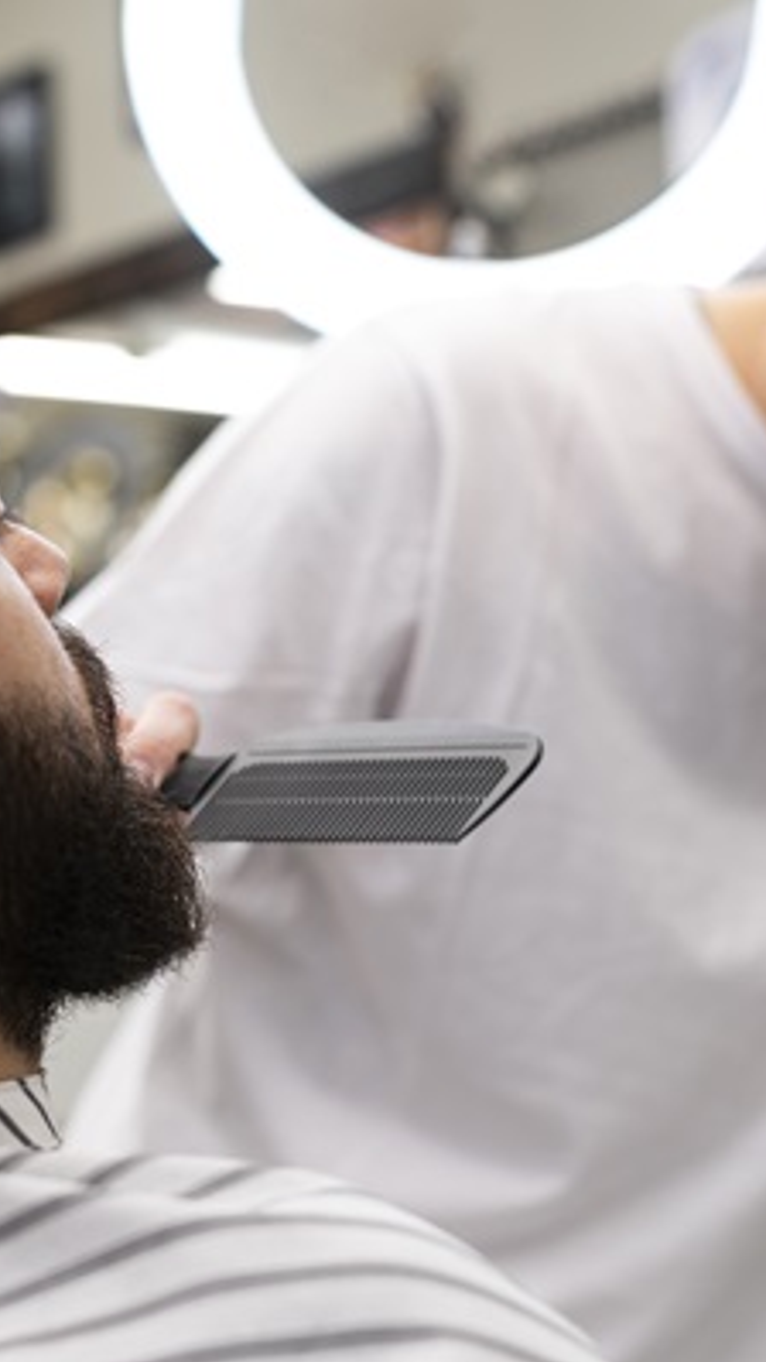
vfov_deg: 26.8
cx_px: 260
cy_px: 681
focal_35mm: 79
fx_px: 2851
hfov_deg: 15.3
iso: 640
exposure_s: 1/500
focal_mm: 50
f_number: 3.5
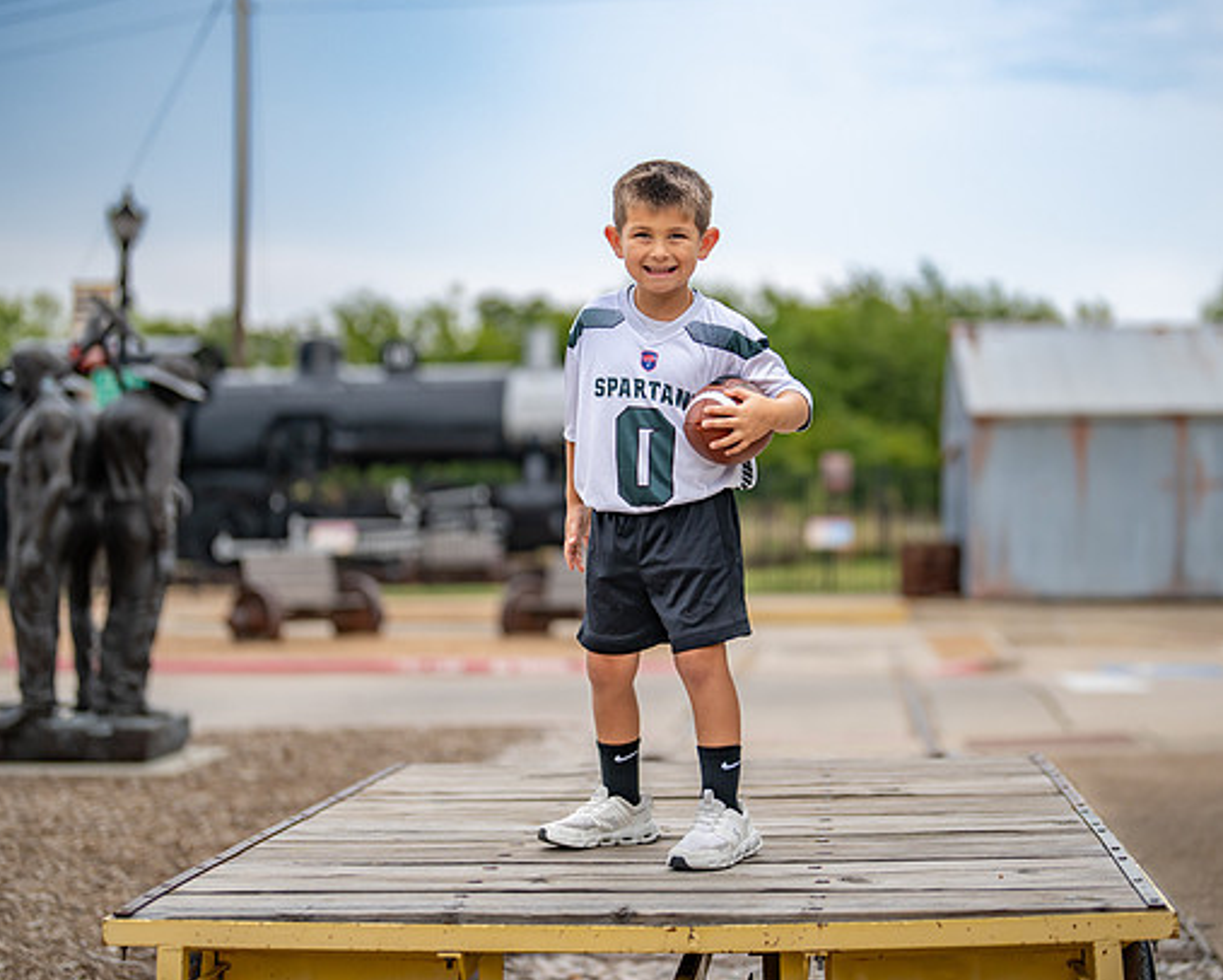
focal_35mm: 63
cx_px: 685
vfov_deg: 24.2
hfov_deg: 30.0
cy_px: 469
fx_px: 2281
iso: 200
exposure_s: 1/2500
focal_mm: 50
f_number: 1.2
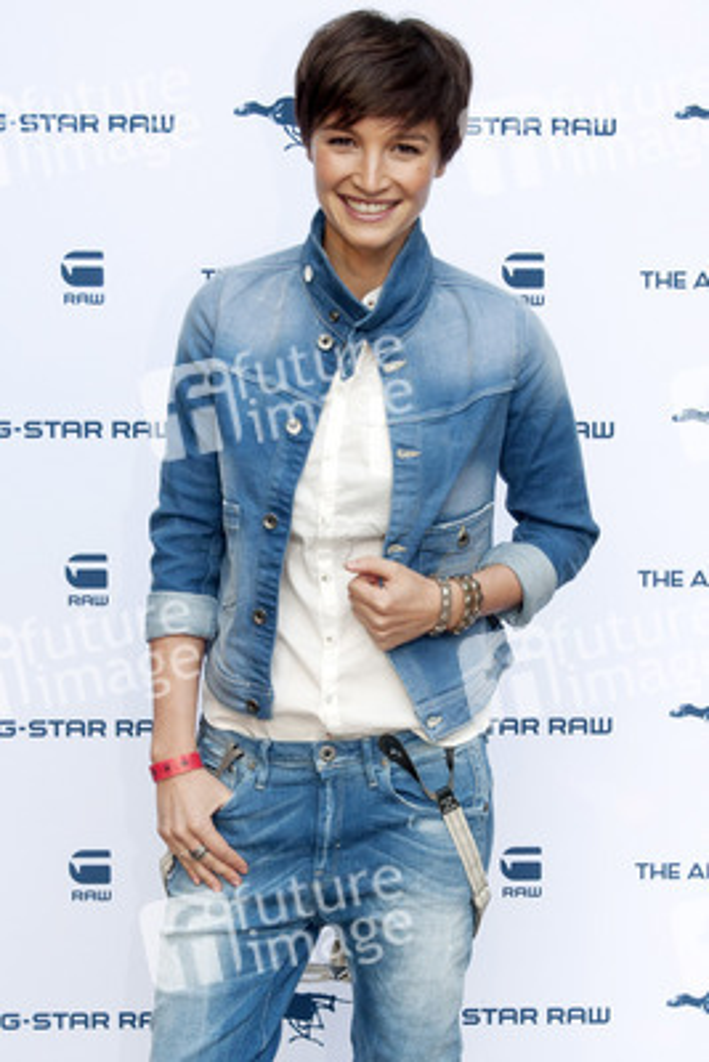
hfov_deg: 29.9
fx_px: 1328
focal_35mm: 45
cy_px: 531
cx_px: 354
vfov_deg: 43.6
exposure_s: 1/100
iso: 400
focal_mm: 30
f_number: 6.3
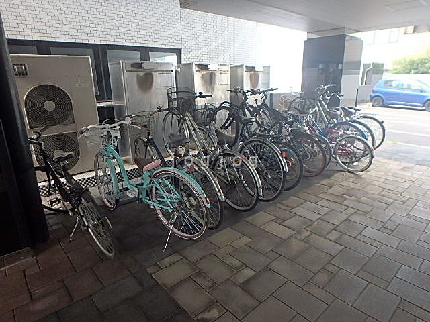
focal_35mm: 21
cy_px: 161
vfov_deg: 63.4
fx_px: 261
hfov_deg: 79.0
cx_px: 215
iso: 200
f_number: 3.5
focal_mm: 3.7
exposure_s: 1/50
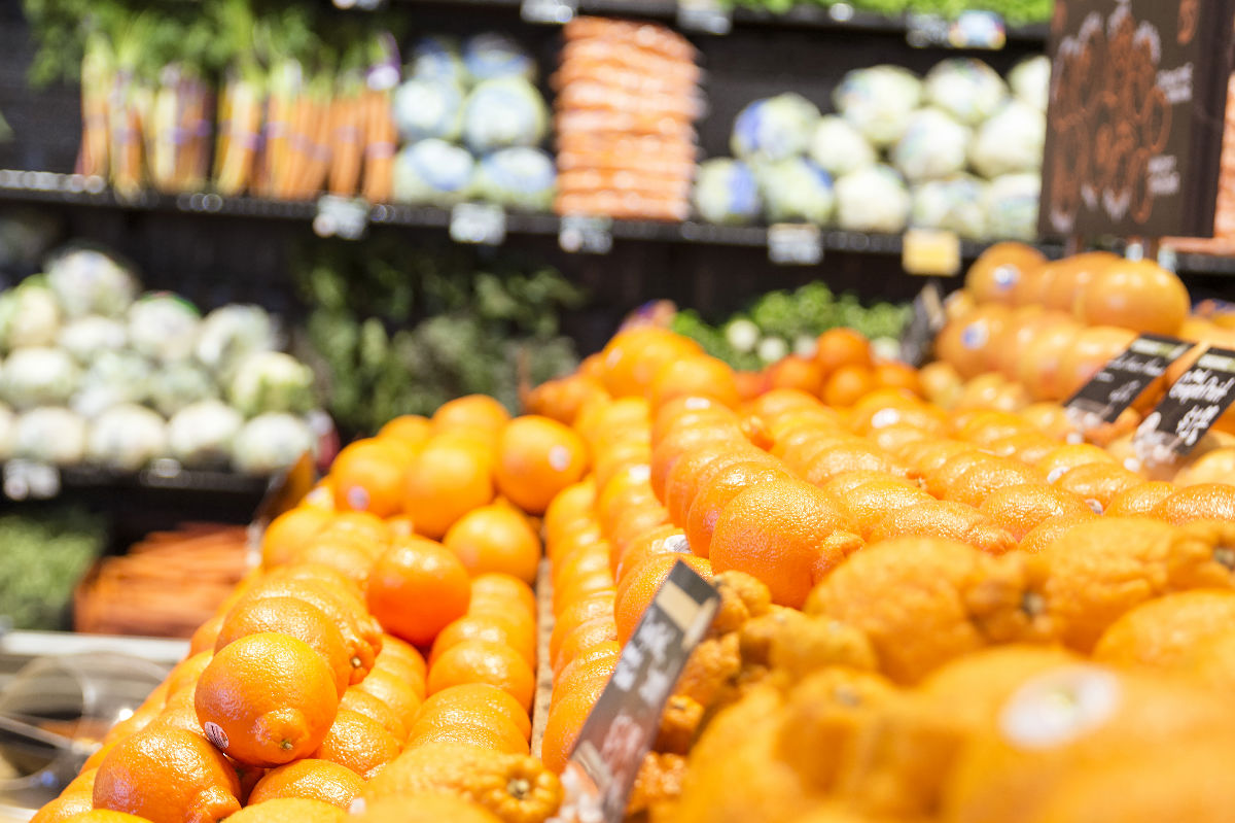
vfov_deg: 29.2
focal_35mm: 46
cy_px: 412
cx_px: 618
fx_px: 1577
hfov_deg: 42.8
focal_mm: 46
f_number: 2.8
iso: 320
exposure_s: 1/50
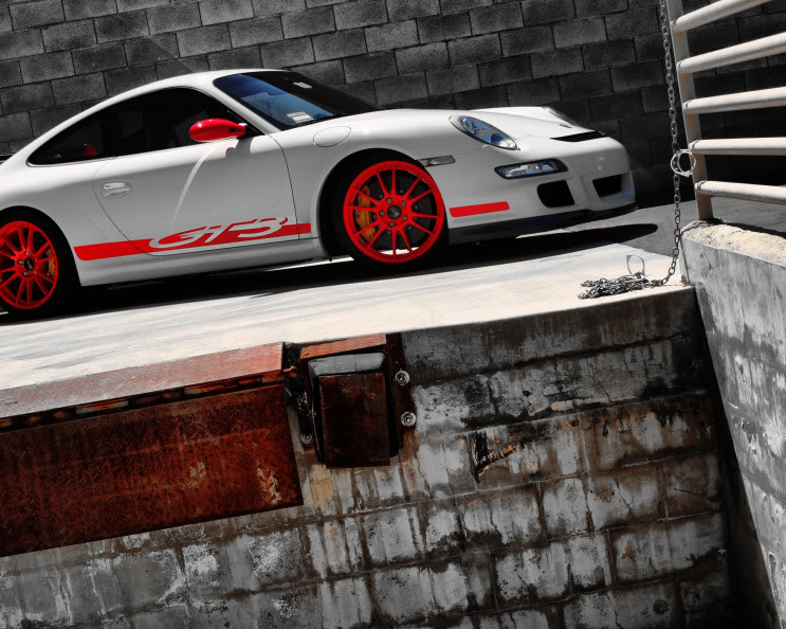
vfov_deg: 24.6
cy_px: 328
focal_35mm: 62
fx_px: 1442
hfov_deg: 30.5
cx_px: 387
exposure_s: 1/200
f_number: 7.1
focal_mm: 32
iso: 200
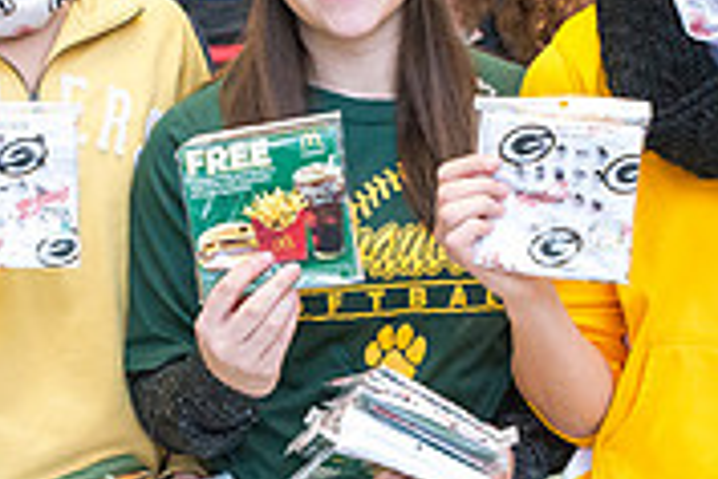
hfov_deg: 19.4
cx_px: 446
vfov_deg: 13.0
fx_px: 2094
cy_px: 225
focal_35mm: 105
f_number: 4.5
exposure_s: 1/250
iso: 5000
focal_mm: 32
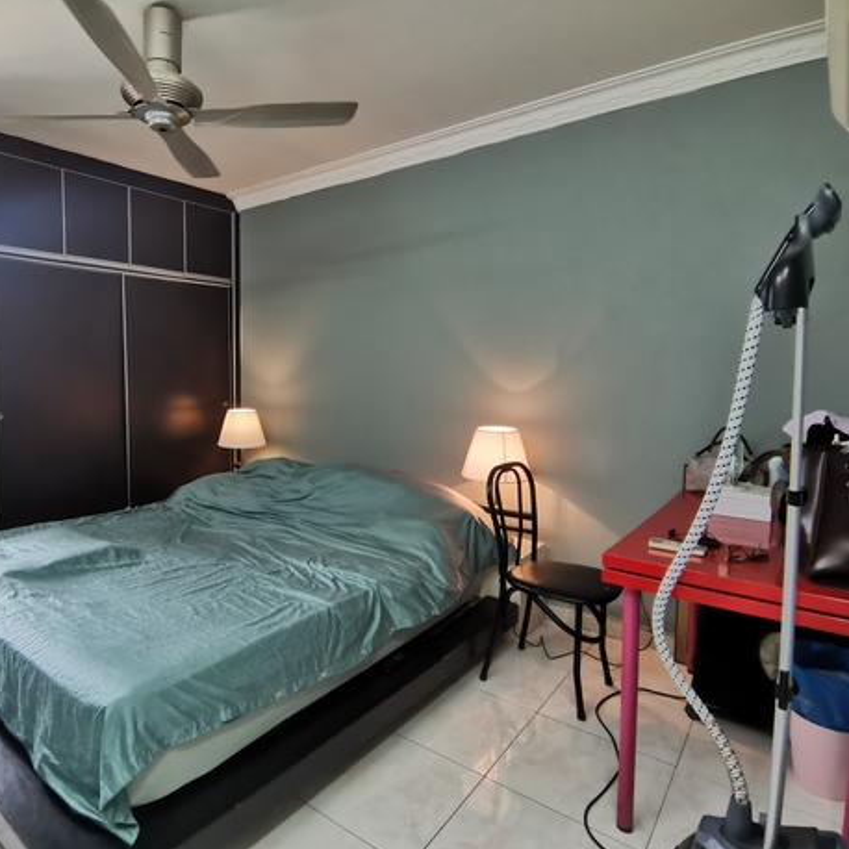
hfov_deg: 70.9
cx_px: 315
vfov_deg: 72.1
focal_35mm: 21
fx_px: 583
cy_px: 410
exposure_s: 1/50
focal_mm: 2.23
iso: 200
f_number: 2.2
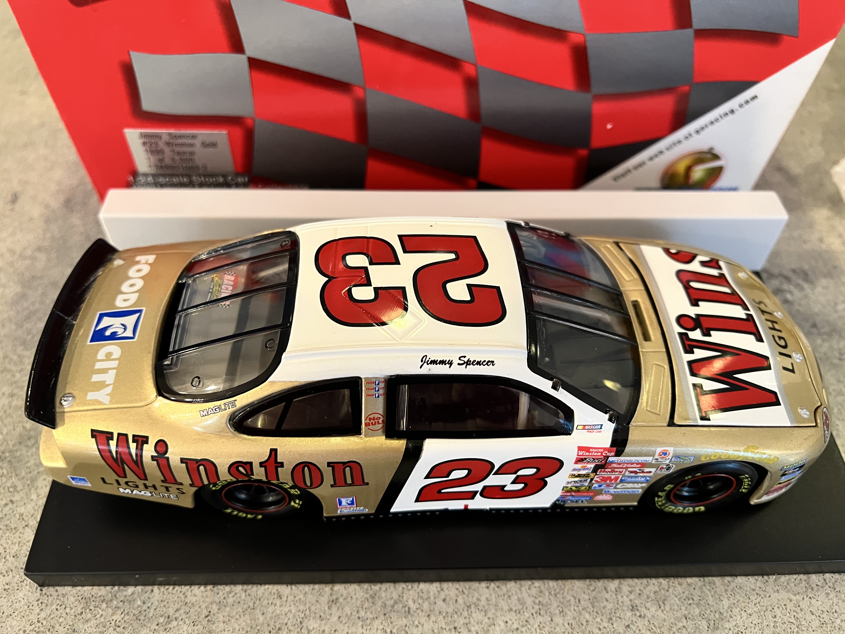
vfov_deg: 53.1
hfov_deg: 67.3
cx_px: 422
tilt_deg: -51.8
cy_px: 317
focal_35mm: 26
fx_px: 635
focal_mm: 5.7
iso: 320
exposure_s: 1/60
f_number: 1.5
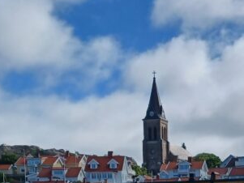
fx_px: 599
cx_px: 238
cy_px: 253
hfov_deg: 22.2
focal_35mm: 85
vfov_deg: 16.2
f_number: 1.8
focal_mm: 4.6
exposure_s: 1/1035
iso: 32
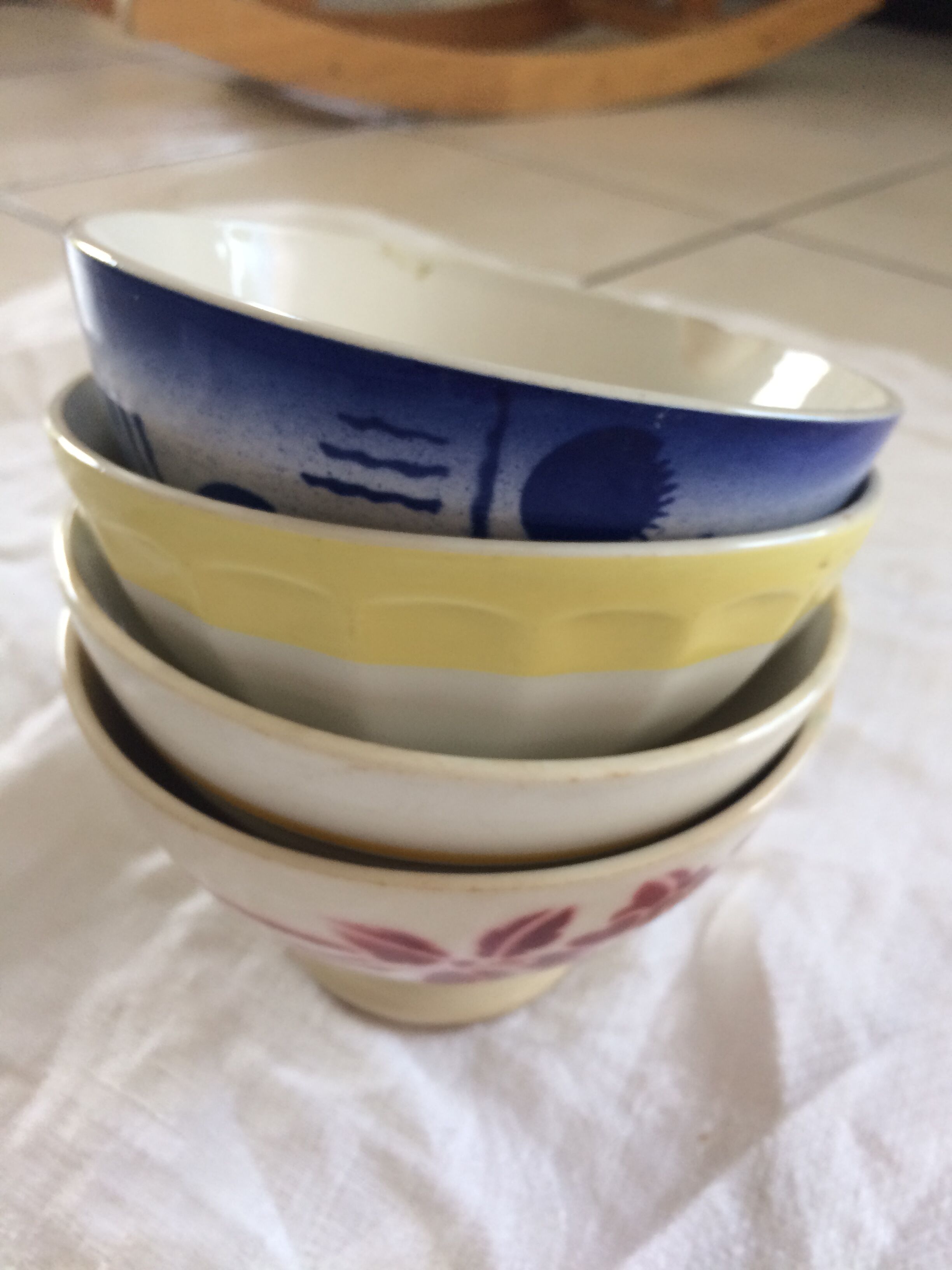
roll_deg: -4.1
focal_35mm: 29
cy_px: 635
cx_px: 476
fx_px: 1063
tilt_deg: -36.6
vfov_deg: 61.7
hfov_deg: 48.2
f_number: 2.2
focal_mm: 4.15
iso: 50
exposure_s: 1/33
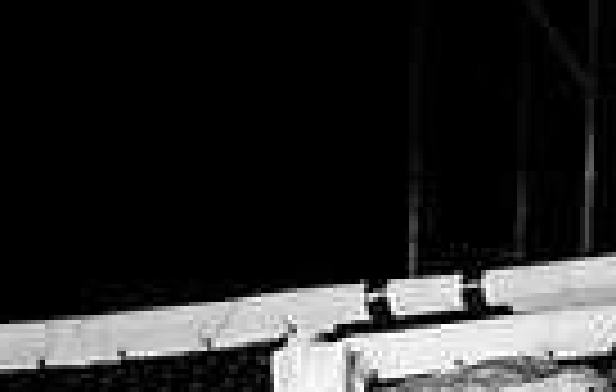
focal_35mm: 228
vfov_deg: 5.6
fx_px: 3845
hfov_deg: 9.1
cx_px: 620
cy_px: 917
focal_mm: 48
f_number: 4.5
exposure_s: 1/640
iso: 1600
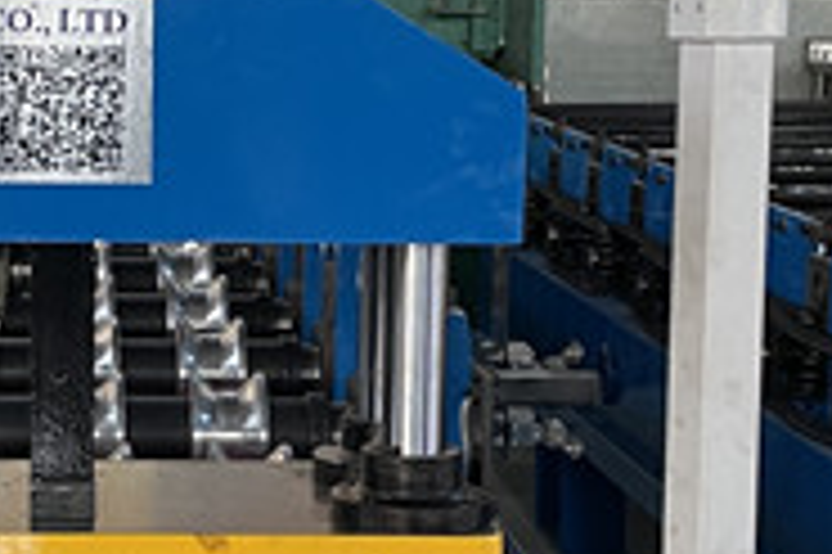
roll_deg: -0.3
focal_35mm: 117
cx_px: 103
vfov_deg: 11.7
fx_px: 2702
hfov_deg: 17.3
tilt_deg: -8.6
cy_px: 351
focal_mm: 4.2
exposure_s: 1/70
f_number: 1.6
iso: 125
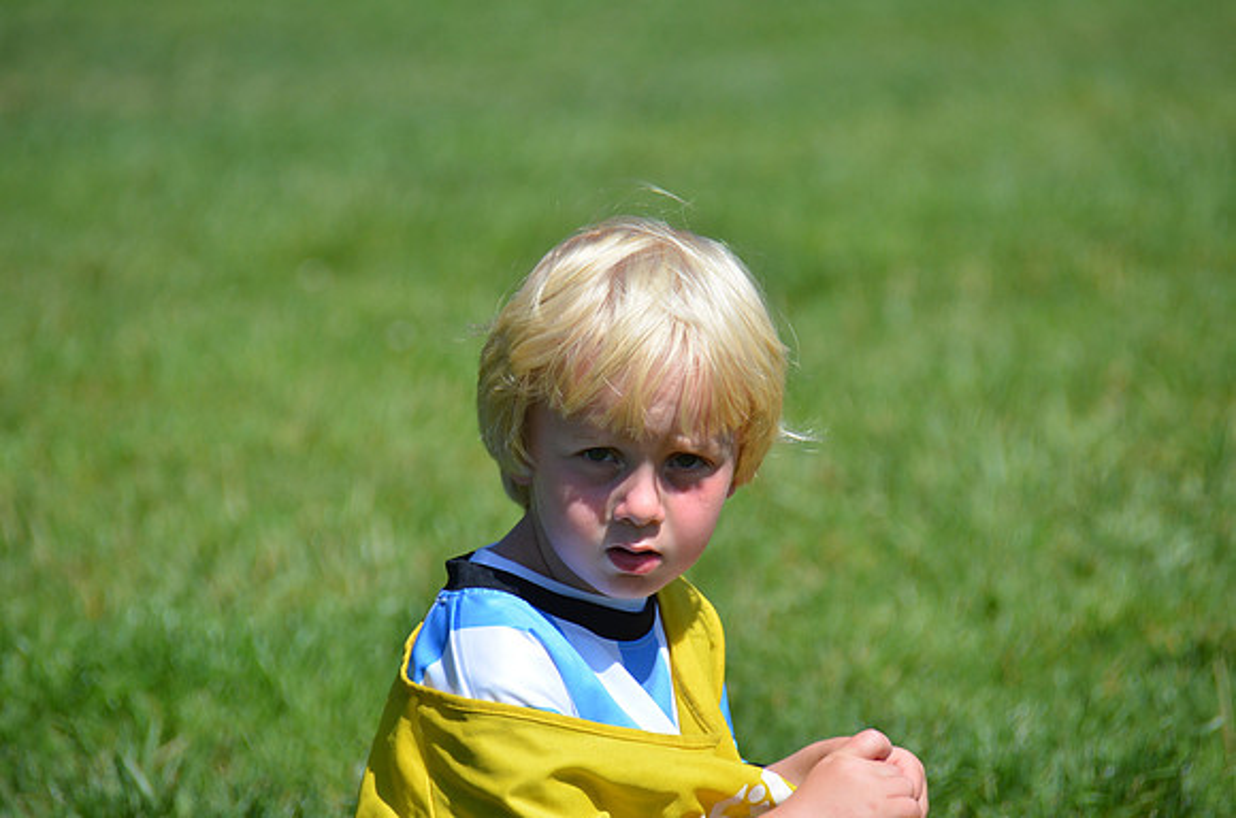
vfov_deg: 3.0
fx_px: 15416
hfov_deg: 4.6
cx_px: 618
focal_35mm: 450
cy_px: 409
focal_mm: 300
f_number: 7.1
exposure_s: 1/1600
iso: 400
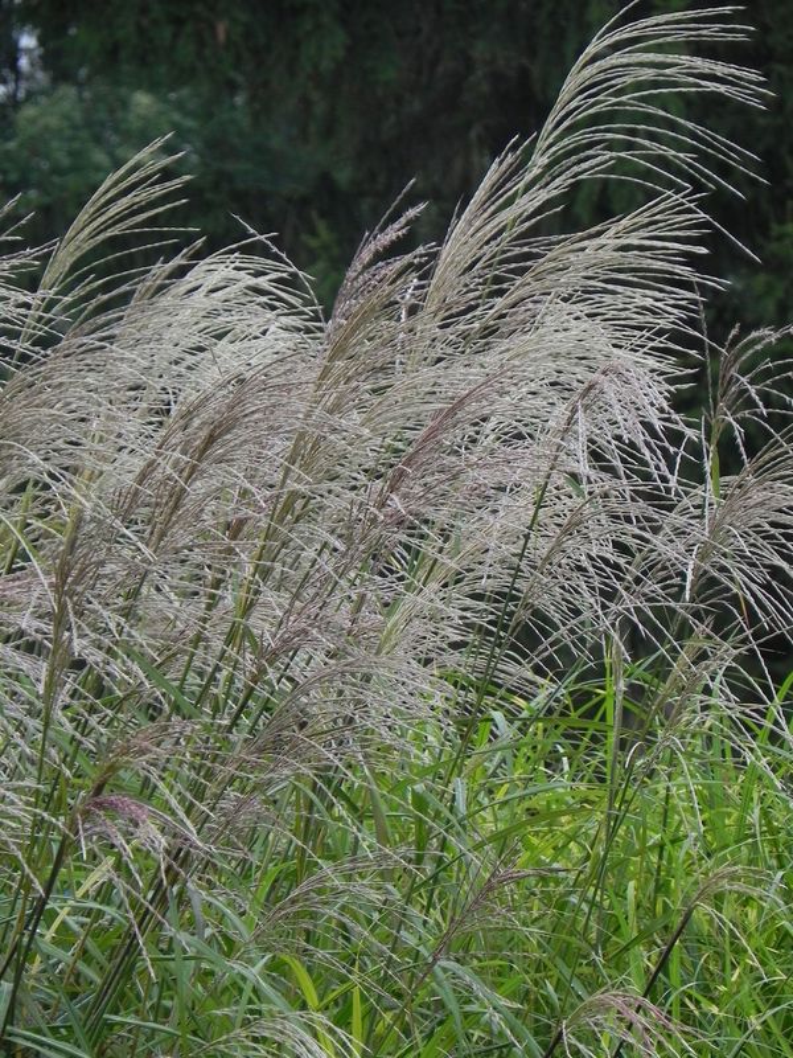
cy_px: 529
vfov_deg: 6.8
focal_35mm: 291
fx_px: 8888
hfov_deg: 5.1
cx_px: 396
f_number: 5
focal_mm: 51.8
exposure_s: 1/60
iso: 160
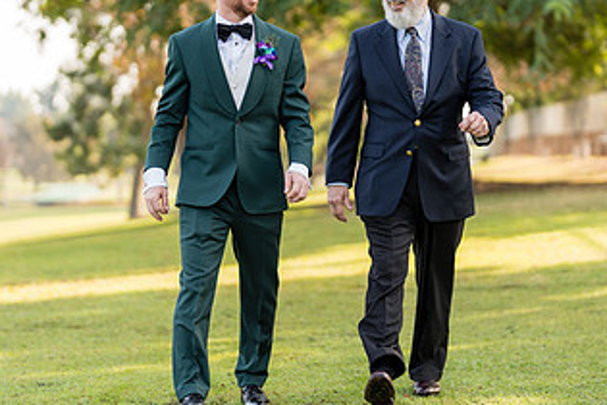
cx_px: 326
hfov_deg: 22.1
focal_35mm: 92
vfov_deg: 14.9
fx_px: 1551
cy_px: 167
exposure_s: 1/1600
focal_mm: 50
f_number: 1.2
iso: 125
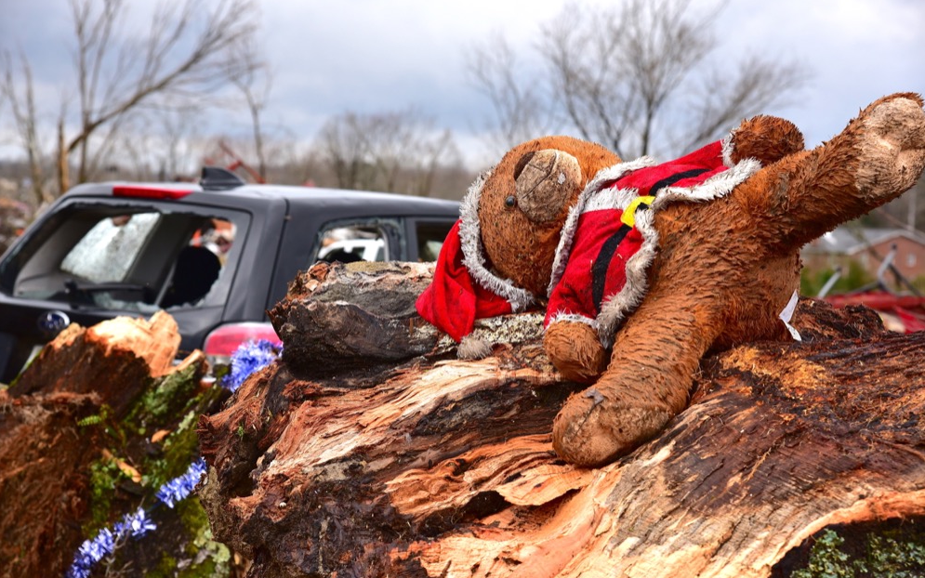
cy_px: 301
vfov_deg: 15.5
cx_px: 462
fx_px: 2118
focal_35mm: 84
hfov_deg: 24.6
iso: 800
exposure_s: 1/1000
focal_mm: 82
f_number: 8
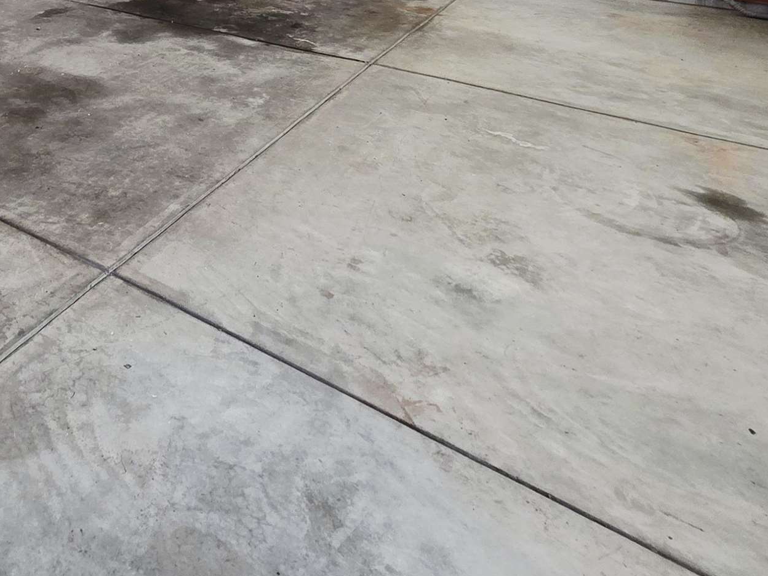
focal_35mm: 32
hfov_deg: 45.9
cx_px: -30
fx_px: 710
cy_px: -130
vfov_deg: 34.5
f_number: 1.9
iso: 200
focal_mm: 2.2
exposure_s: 1/120
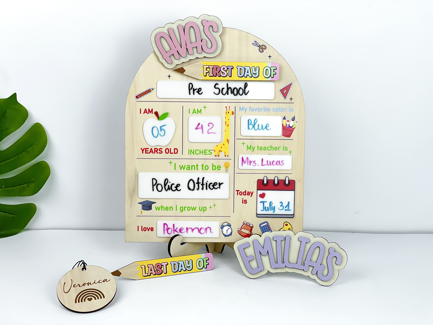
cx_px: 216
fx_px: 650
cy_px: 162
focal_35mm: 52
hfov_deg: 36.8
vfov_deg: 28.0
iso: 25
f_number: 2
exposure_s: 1/347
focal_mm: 6
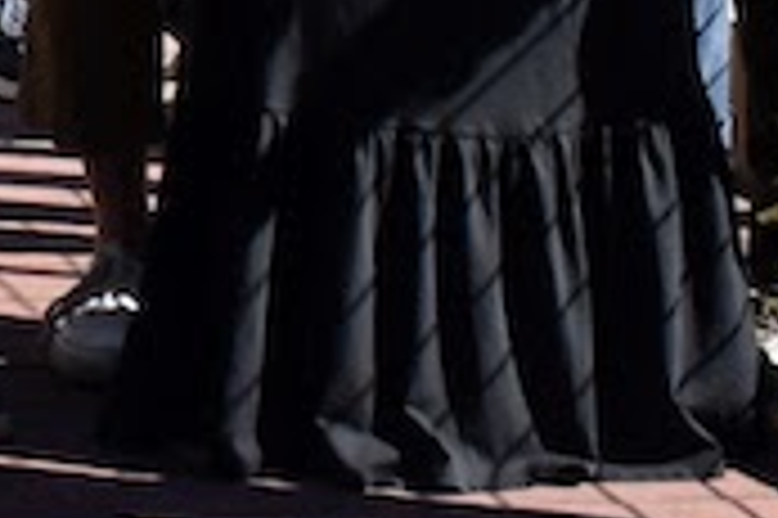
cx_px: -666
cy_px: -1115
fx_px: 5389
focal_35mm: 250
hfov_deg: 8.0
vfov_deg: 5.2
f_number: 11
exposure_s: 1/500
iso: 400
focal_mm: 23
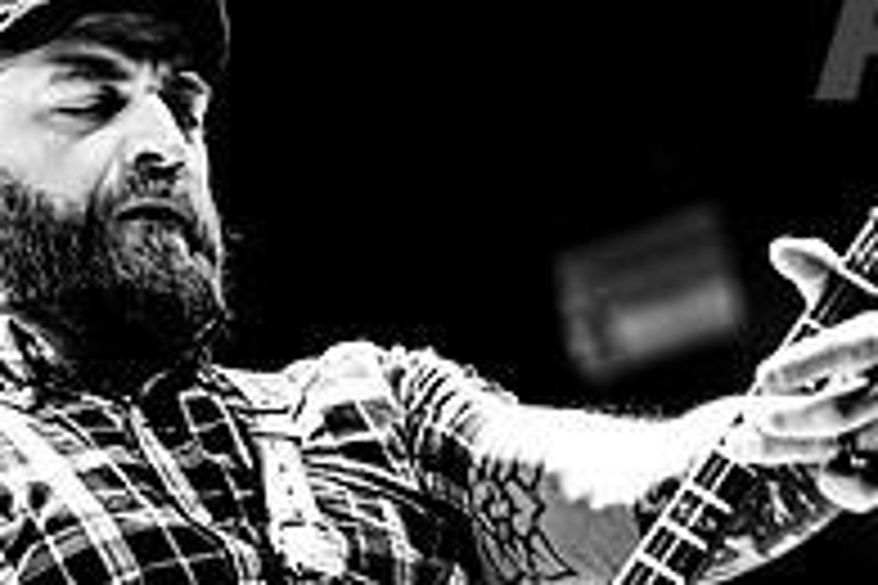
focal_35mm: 329
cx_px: 315
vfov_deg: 4.2
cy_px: 470
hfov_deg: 6.3
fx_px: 8023
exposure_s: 1/50
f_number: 3.2
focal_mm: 102
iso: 1000
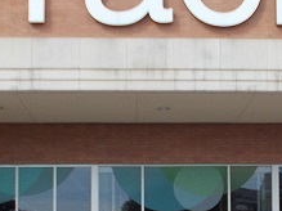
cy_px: 212
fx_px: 790
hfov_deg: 20.1
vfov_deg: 15.0
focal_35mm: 97
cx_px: 205
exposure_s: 1/80
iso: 80
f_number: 8
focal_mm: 4.6
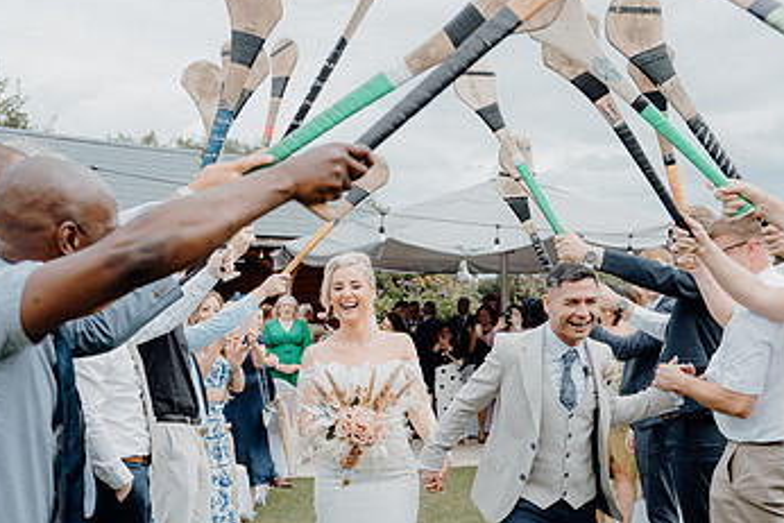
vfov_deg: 23.6
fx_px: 1242
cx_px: 483
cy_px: 368
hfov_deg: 34.9
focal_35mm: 57
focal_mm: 34
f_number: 3.5
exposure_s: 1/640
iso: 125
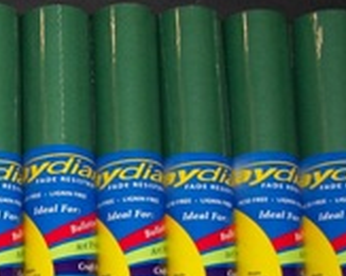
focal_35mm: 105
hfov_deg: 17.6
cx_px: -53
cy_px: 296
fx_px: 1074
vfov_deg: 14.3
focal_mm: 6.3
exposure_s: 1/125
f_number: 3.1
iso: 200
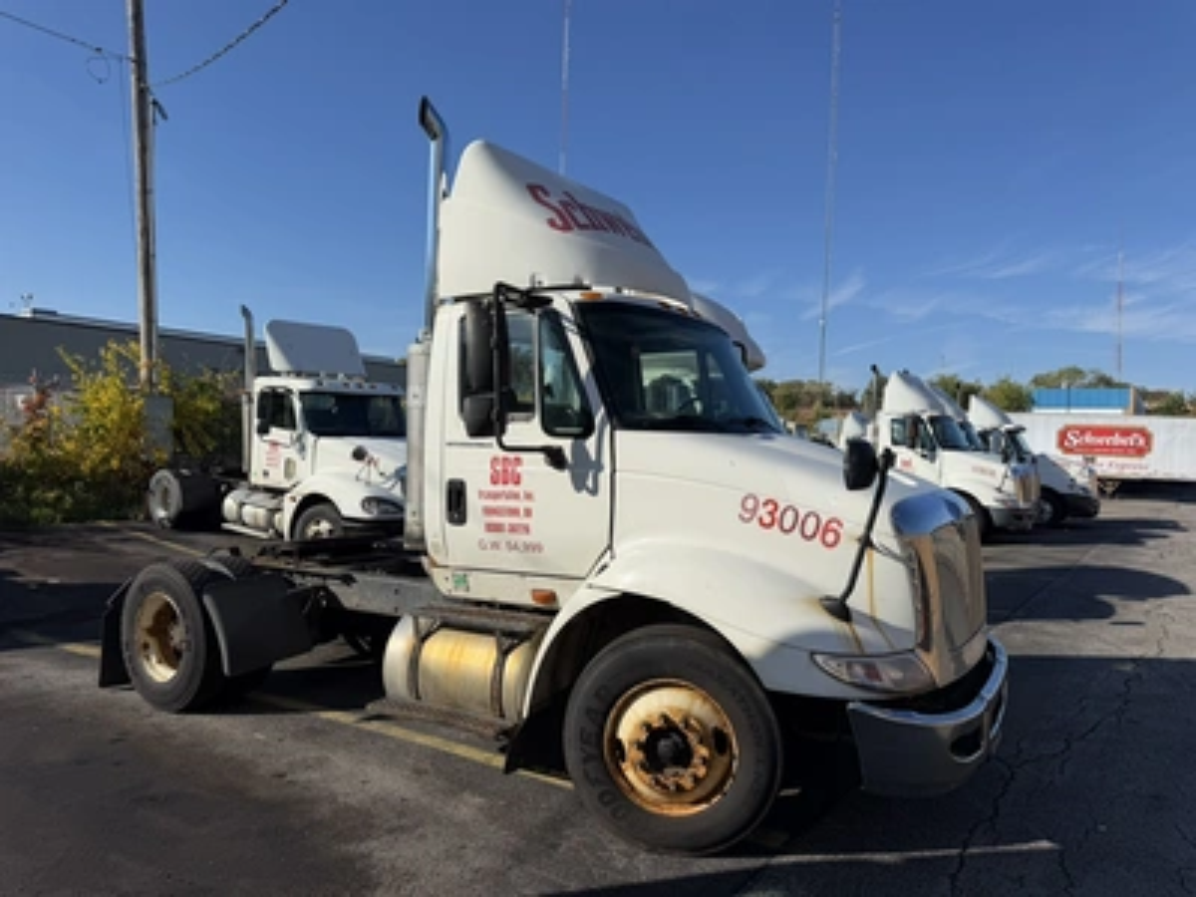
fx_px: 829
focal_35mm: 24
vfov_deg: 56.8
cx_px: 598
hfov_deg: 71.6
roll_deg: -3.1
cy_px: 448
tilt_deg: -2.6
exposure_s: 1/8130
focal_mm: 6.76
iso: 80
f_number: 1.78
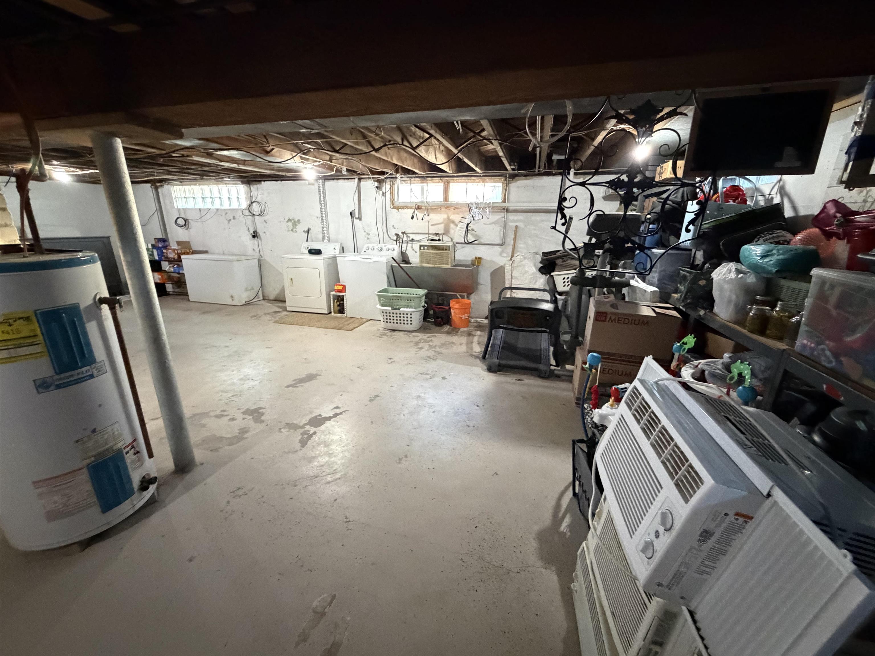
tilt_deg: -15.8
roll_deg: +0.0
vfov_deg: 85.7
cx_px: 438
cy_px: 328
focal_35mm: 14
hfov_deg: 102.1
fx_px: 354
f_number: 2.2
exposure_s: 1/60
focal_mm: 2.22
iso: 1250
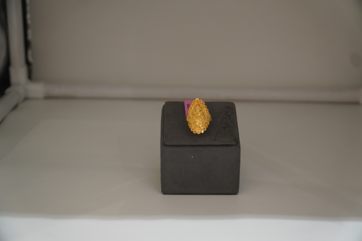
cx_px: 181
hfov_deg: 35.1
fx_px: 573
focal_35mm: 57
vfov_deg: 23.8
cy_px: 120
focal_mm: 38
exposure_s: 1/160
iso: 800
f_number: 4
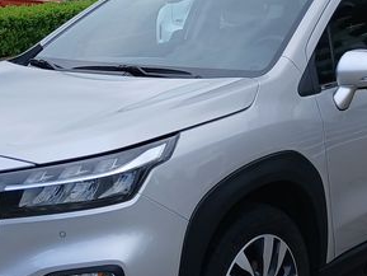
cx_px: 260
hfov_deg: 21.2
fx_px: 976
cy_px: -1
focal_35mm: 92
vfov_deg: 15.8
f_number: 1.8
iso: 20
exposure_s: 1/313
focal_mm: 3.98
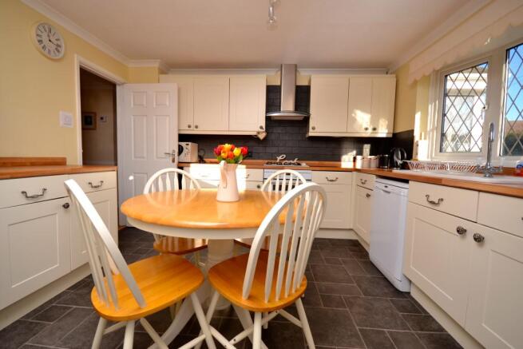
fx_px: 218
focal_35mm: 15
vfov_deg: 77.4
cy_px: 174
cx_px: 262
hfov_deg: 100.4
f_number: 5.6
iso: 160
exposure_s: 1/125
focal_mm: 10
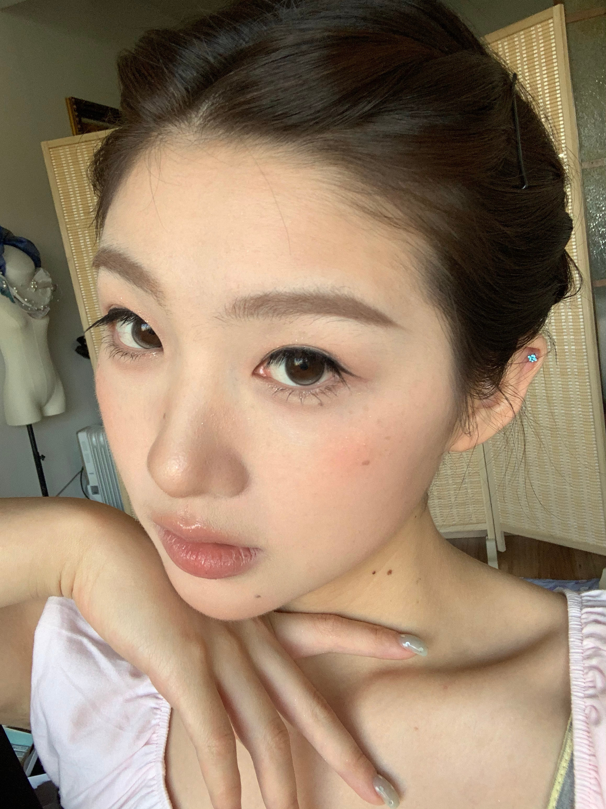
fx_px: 747
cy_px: 404
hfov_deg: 44.2
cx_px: 303
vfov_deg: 56.8
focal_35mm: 32
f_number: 2.2
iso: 64
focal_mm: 2.87
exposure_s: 1/89
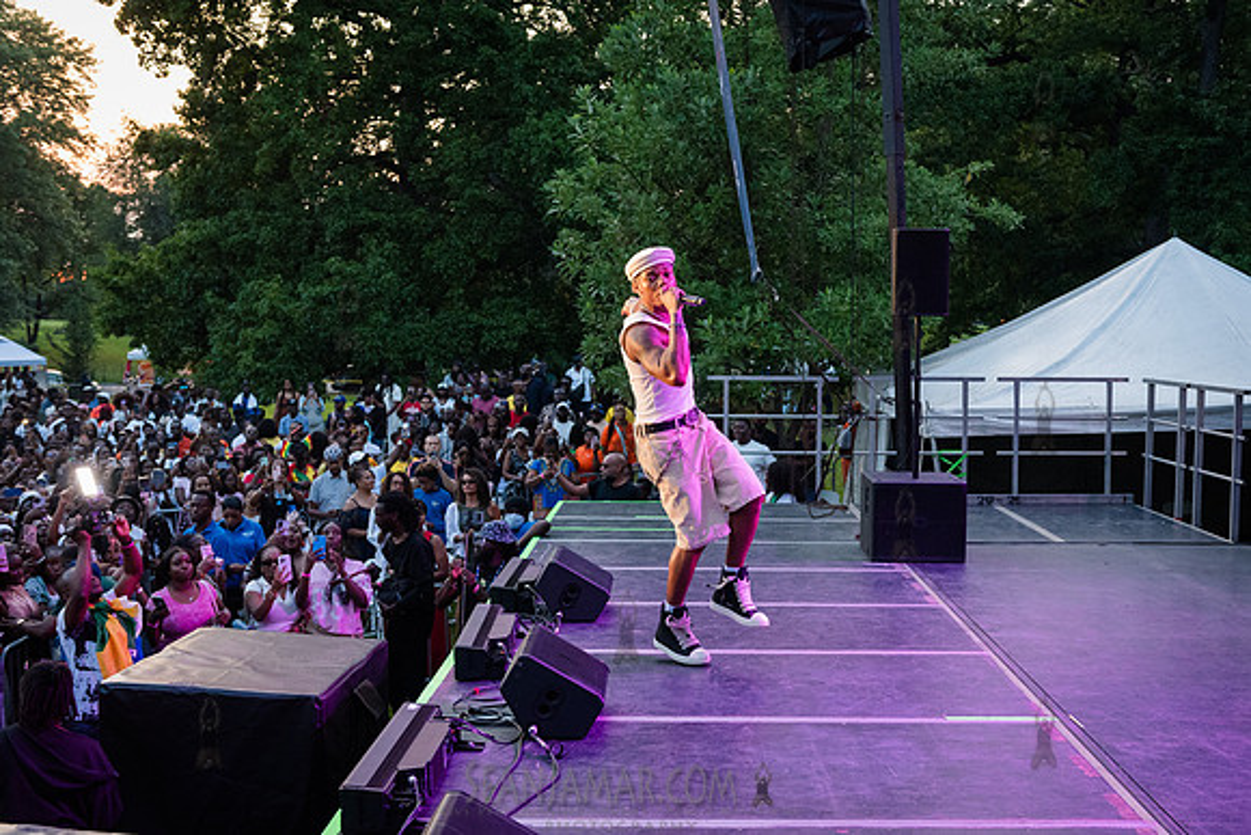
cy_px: 432
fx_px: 1491
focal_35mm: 43
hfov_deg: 45.4
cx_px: 700
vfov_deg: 31.3
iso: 4000
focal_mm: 38
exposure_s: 1/500
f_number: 3.5
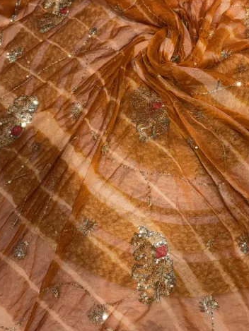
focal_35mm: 50
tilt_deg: -66.7
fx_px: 479
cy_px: 159
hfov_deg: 28.8
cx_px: 175
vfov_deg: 38.2
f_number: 1.6
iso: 40
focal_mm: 5.96
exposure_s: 1/122
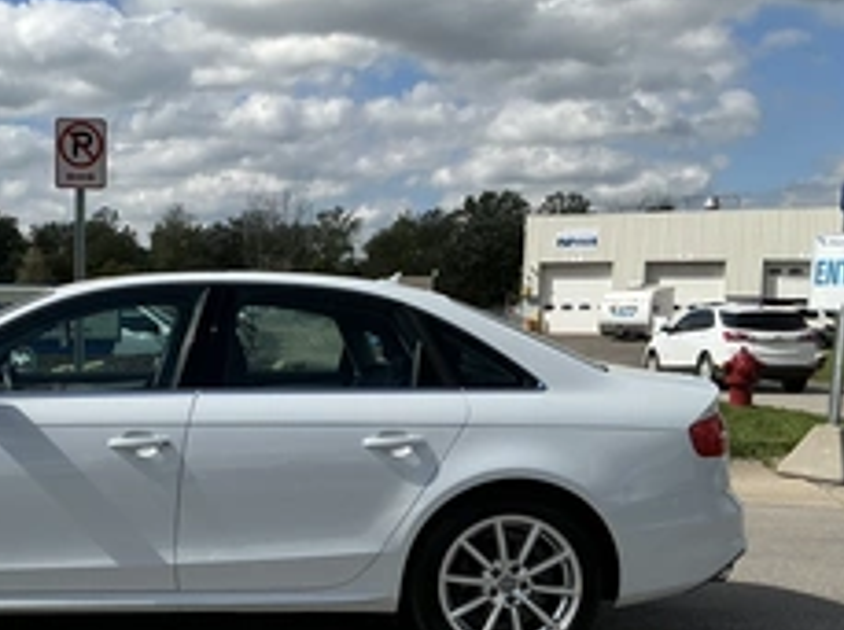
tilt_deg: -4.9
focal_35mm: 49
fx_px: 1193
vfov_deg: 29.2
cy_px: 457
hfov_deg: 37.3
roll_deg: +0.4
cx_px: 147
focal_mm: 3
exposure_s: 1/2959
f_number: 1.8
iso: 25
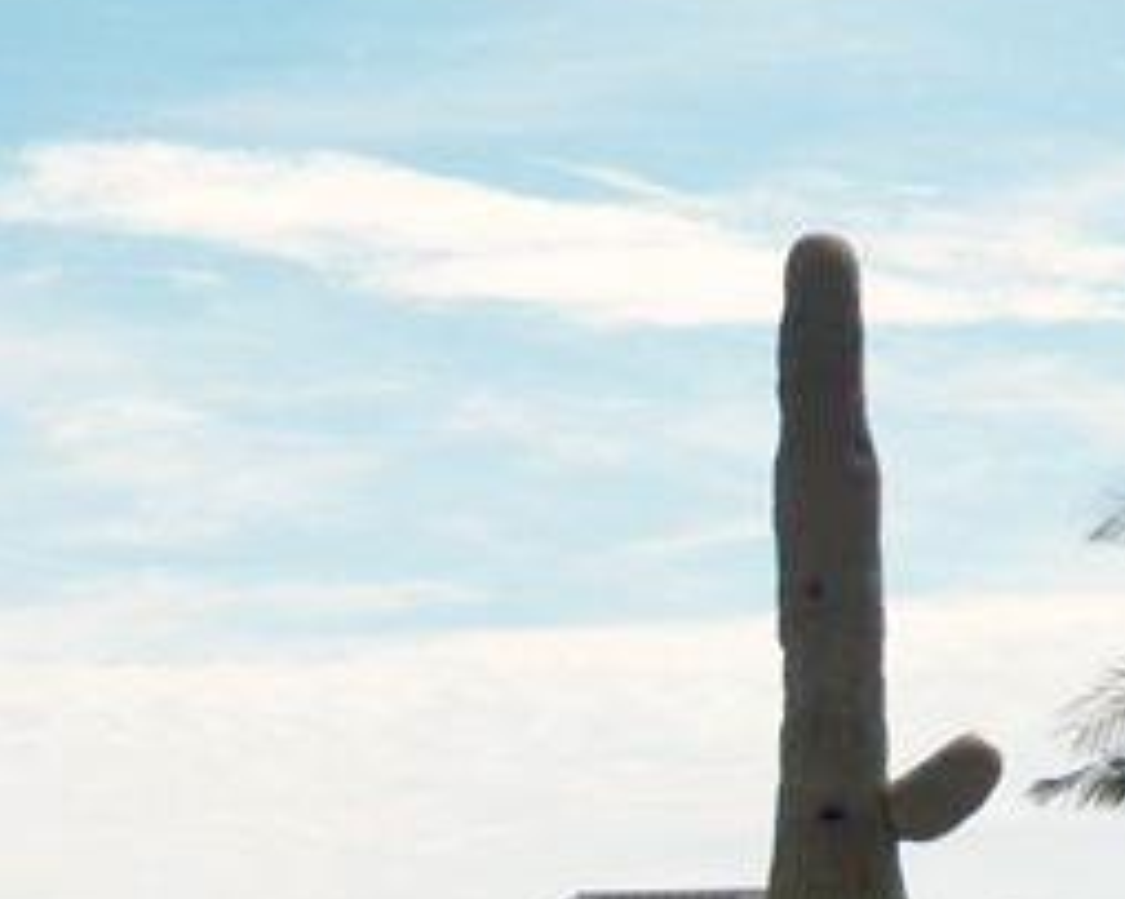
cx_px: 9
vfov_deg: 9.0
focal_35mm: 169
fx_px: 5625
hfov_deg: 11.3
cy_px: 1169
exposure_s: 1/1250
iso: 125
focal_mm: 7.9
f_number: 5
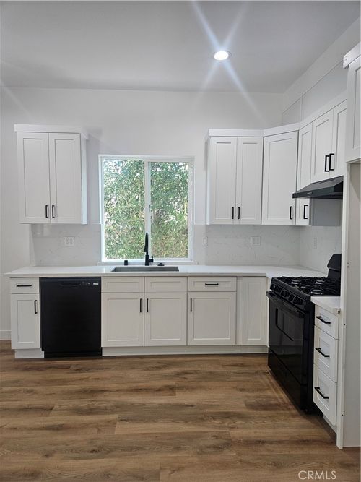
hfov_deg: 58.9
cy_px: 241
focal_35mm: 23
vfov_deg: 73.9
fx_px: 320
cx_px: 180
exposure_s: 1/120
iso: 125
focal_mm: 5.4
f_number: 1.8
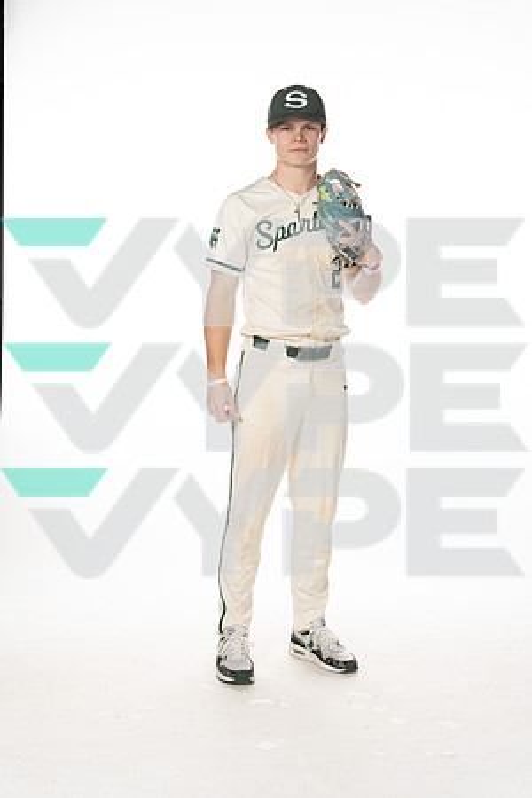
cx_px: 266
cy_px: 399
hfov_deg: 23.4
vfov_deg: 34.5
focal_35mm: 58
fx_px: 1286
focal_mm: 58
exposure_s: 1/250
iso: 400
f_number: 6.3
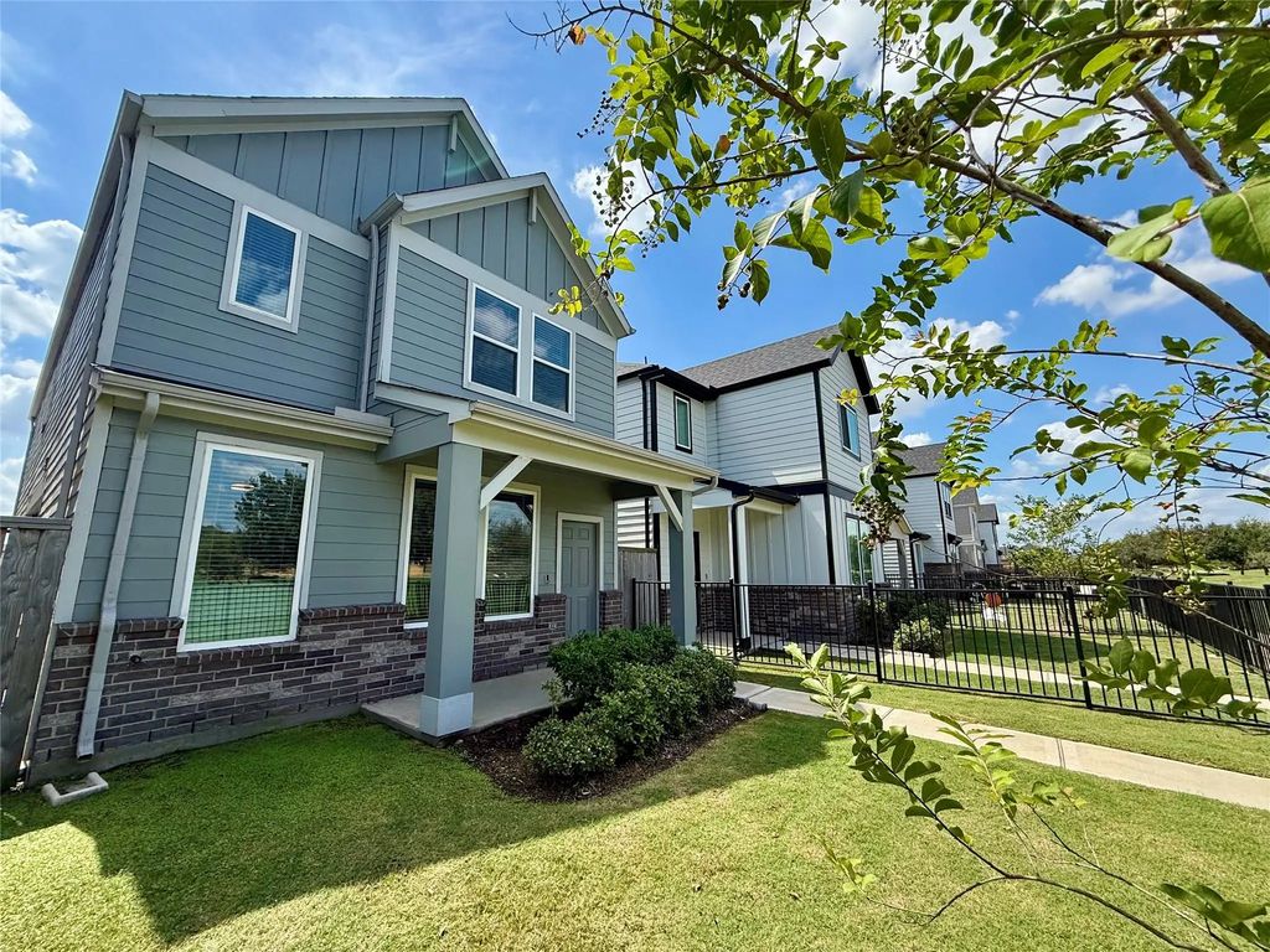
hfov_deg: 102.1
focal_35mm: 14
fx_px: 514
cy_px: 476
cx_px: 635
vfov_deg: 85.7
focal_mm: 2.22
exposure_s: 1/1125
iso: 50
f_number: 2.2
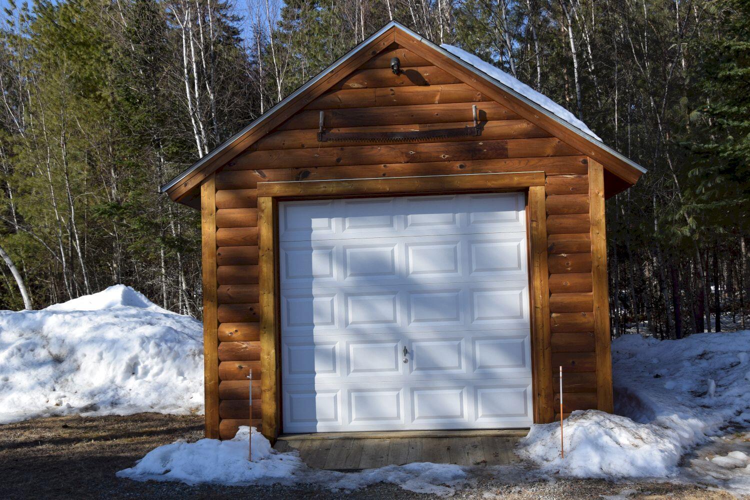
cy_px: 250
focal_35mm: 39
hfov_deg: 49.6
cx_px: 375
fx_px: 812
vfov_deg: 34.2
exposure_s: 1/400
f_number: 10
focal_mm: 26
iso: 200
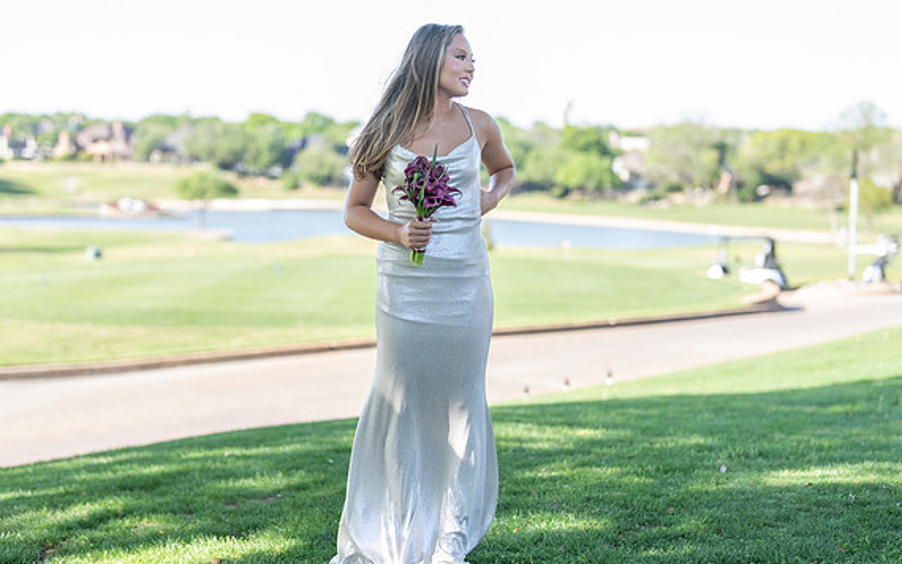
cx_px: 418
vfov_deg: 20.0
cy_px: 289
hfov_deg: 31.5
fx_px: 1598
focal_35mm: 65
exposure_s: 1/1000
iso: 160
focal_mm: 50
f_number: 1.6
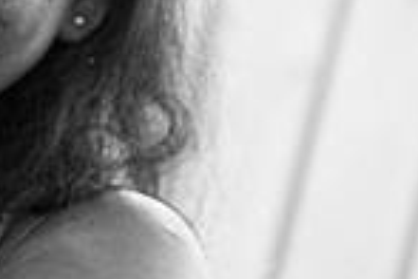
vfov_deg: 3.1
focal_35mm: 443
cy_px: 172
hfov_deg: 4.6
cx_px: -310
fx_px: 5143
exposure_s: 1/60
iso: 3200
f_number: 2.8
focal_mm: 74.4
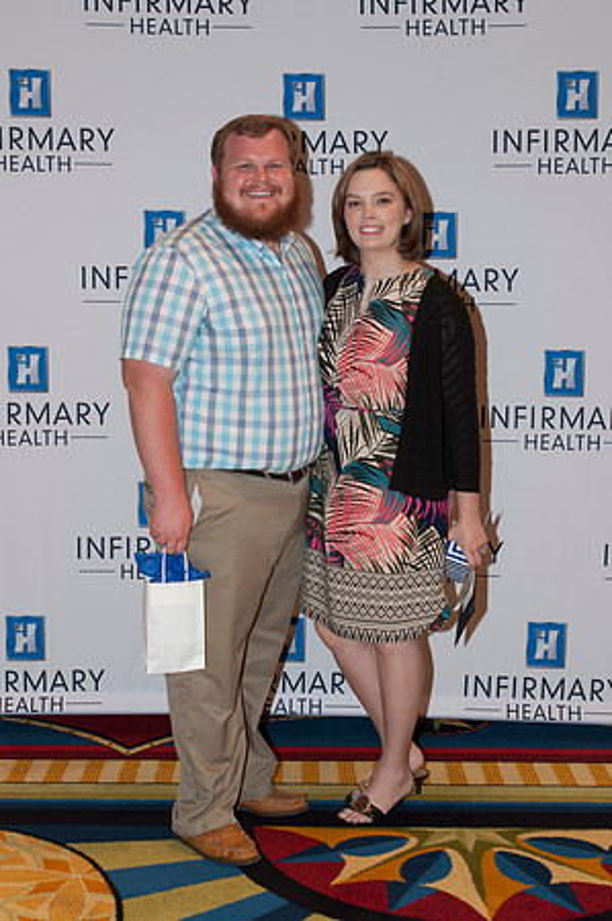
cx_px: 306
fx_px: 1457
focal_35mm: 57
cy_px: 460
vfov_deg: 35.1
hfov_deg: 23.7
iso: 400
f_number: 5.6
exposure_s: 1/60
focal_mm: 38
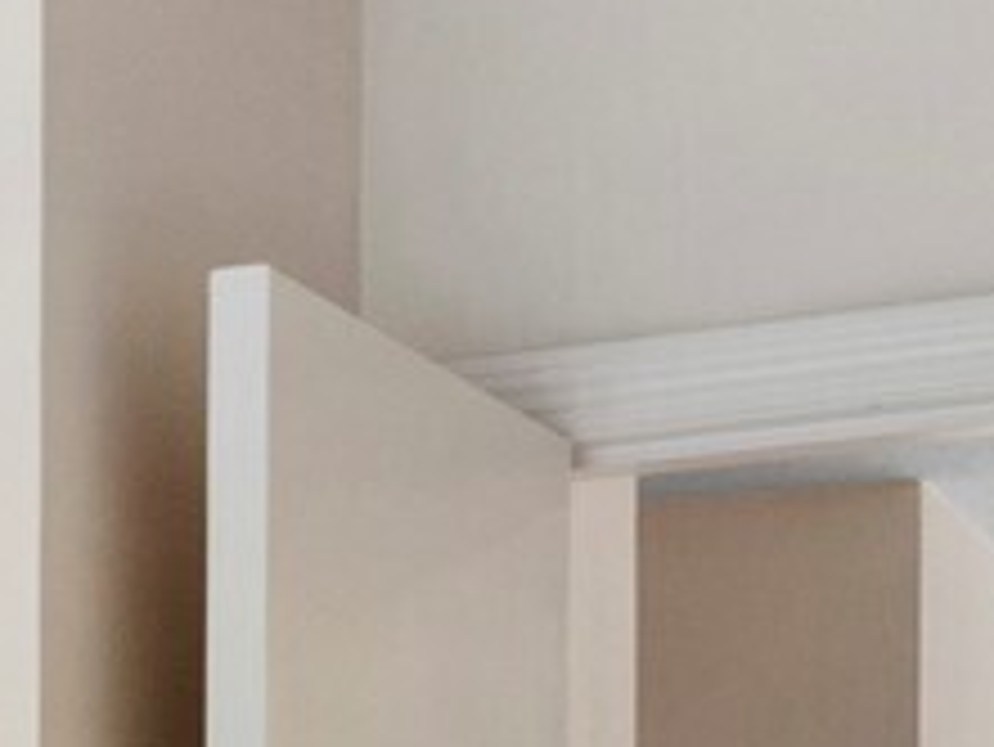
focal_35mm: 177
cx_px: -1563
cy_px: 1730
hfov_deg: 9.6
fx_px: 5085
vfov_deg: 7.8
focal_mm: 16
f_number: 9
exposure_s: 1/5
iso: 200
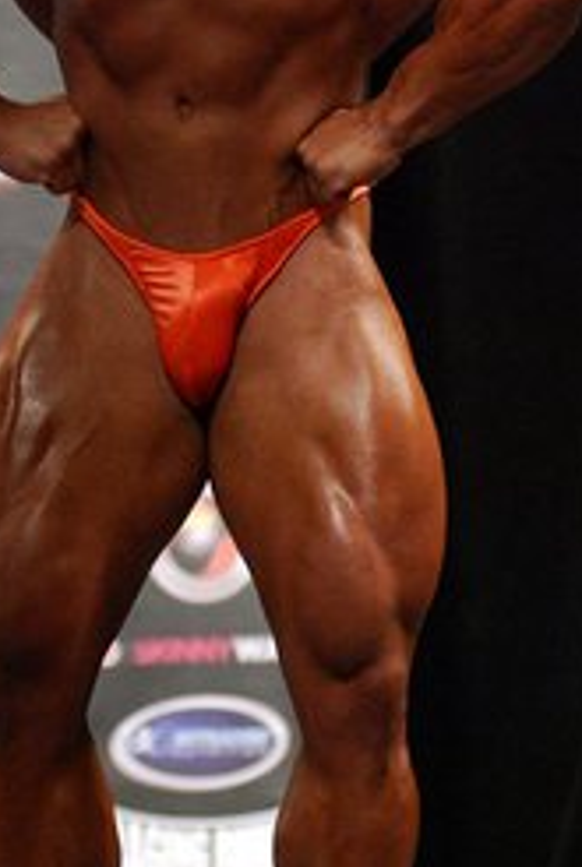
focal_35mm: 244
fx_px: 5892
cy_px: 240
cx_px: 178
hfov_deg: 5.7
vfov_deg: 8.4
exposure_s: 1/100
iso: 1250
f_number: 2.8
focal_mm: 80
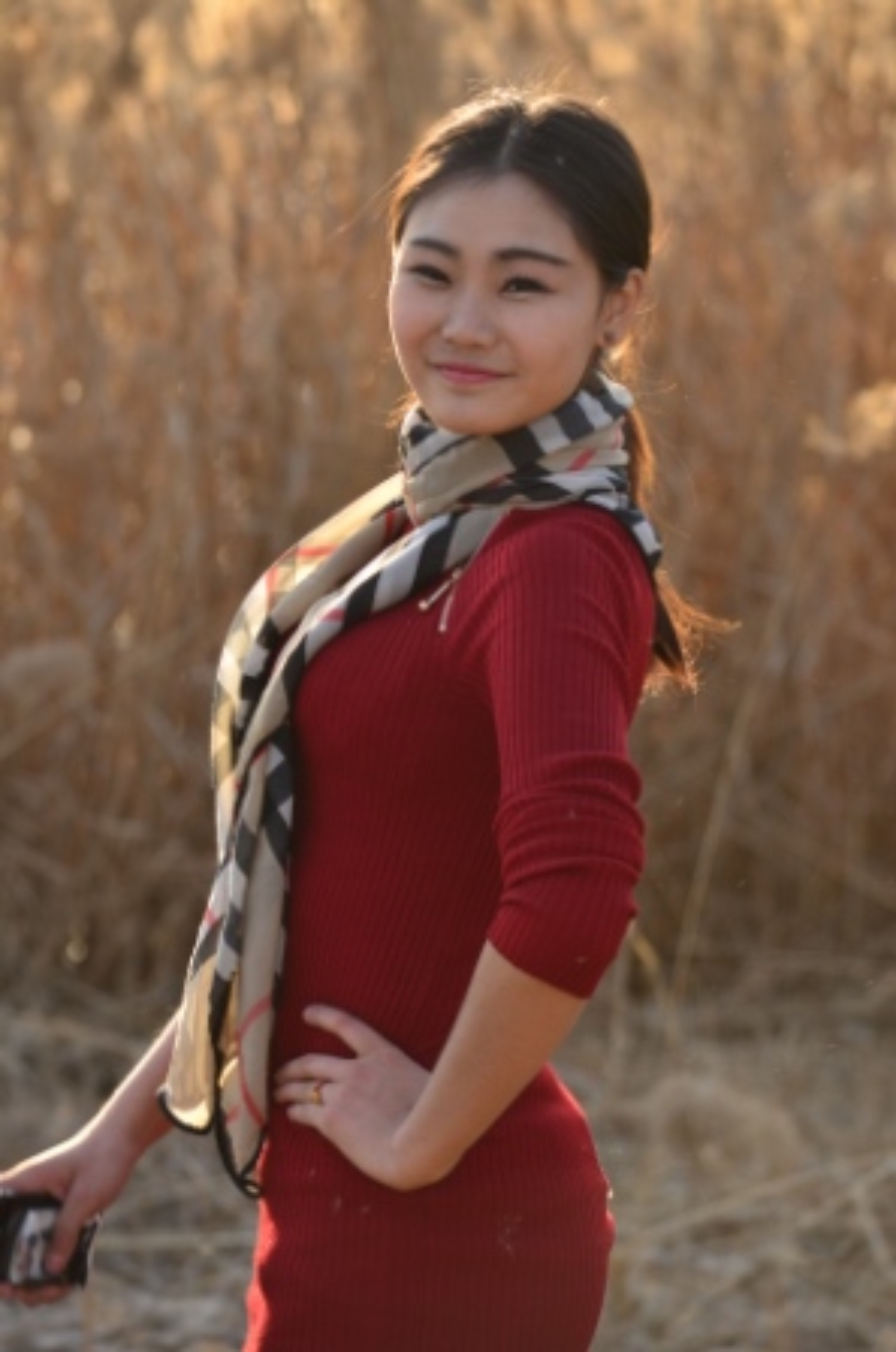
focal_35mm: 225
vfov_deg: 9.2
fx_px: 8432
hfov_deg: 6.1
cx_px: 448
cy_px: 676
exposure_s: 1/160
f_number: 5
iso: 100
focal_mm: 150
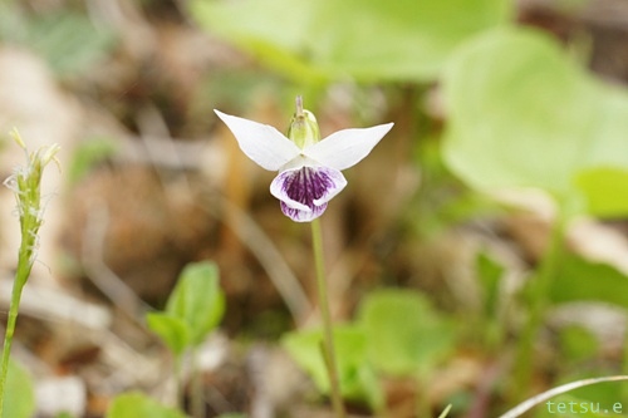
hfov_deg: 27.0
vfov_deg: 18.2
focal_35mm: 75
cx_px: 314
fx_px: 1308
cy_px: 209
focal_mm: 50
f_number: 11
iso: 800
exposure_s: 1/80
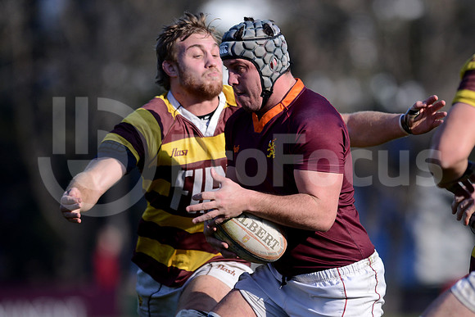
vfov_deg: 3.3
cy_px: 158
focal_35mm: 420
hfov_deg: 4.9
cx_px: 238
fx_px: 5543
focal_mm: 420
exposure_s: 1/2500
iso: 400
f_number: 4
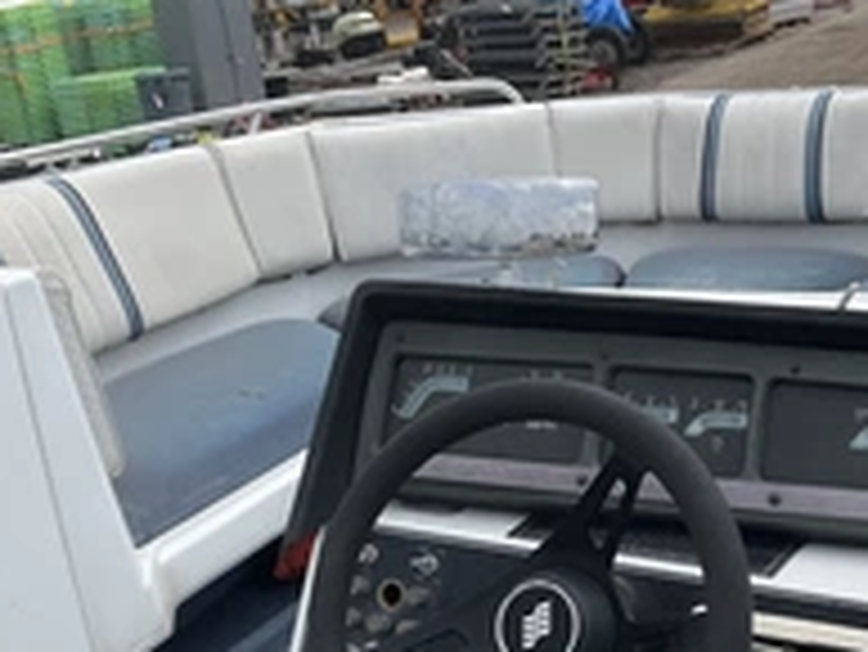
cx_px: 513
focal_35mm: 60
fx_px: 1505
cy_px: 558
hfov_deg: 32.1
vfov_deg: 23.9
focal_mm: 3
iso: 25
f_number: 1.8
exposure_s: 1/2058
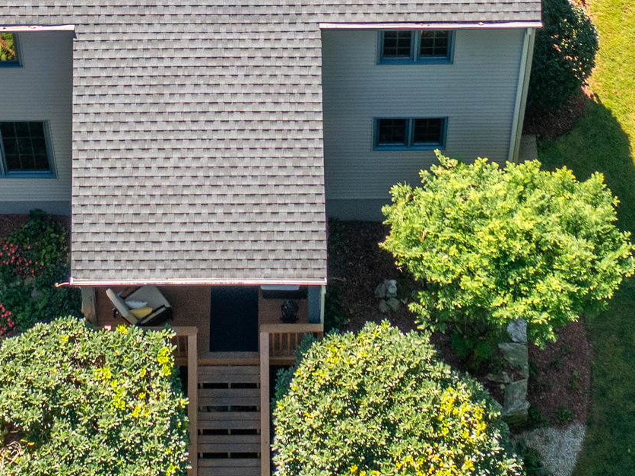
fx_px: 1816
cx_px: 263
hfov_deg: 19.8
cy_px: -291
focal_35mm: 99
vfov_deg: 13.8
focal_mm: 10.26
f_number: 2.8
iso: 100
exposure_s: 1/60
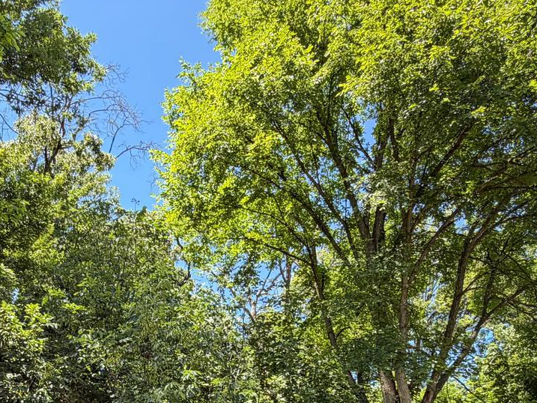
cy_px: 387
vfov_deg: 33.4
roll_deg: +1.4
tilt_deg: +18.7
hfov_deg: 45.4
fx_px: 621
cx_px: 142
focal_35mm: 40
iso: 40
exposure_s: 1/181
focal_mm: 2.22
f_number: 2.2
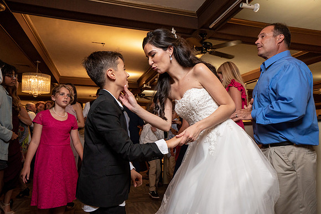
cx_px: 160
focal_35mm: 26
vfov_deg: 49.6
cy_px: 107
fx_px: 232
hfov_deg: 69.4
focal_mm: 26
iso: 2000
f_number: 5.6
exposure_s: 1/200
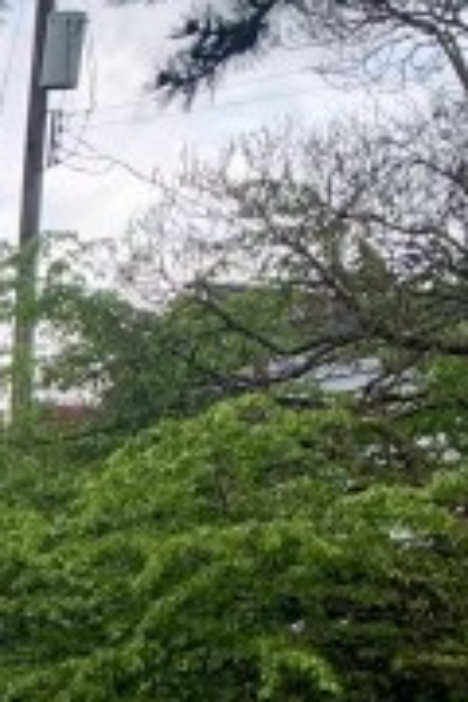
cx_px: -897
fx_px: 2340
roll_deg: -3.1
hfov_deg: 9.3
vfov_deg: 16.0
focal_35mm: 120
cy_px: 963
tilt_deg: -5.3
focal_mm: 4.25
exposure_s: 1/426
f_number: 1.8
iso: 25
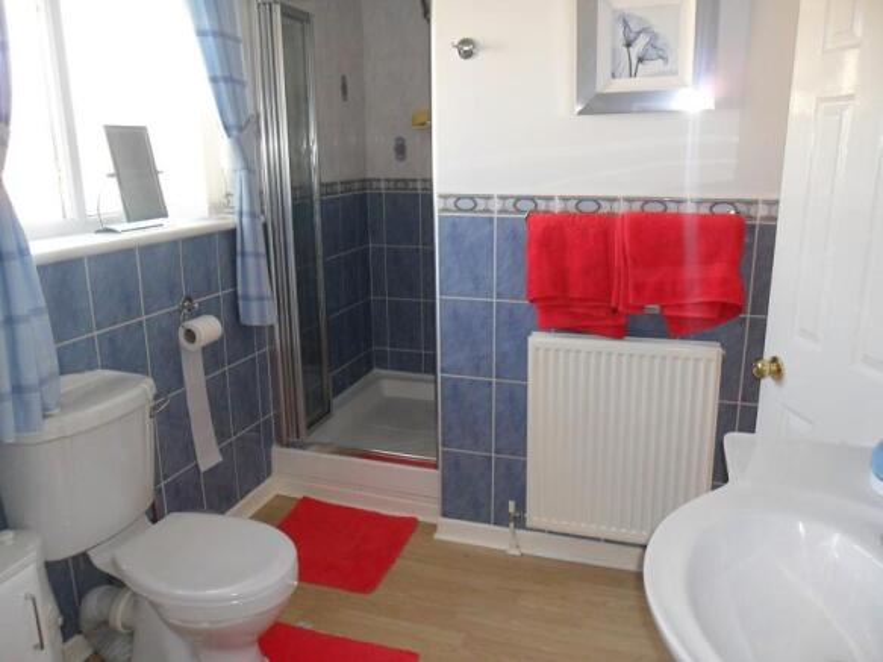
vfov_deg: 51.3
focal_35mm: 27
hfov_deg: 65.3
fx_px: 689
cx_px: 442
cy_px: 331
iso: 200
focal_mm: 4.9
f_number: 3.5
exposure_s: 1/45
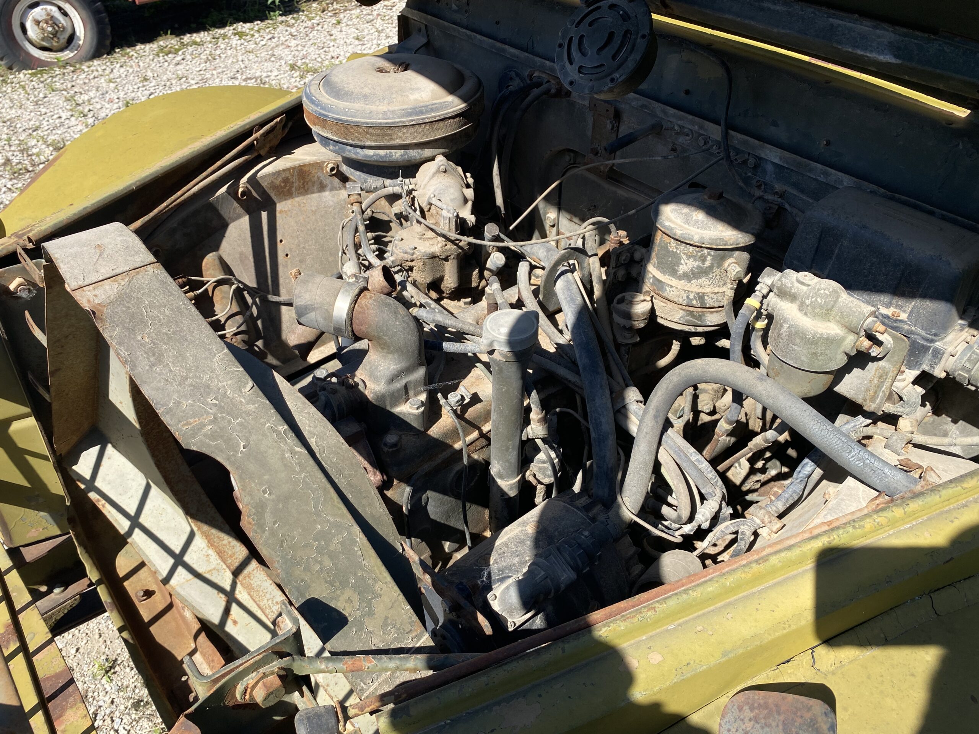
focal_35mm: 26
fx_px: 735
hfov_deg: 67.3
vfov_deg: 53.1
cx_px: 490
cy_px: 367
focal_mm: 4.25
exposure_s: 1/1522
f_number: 1.8
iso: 32
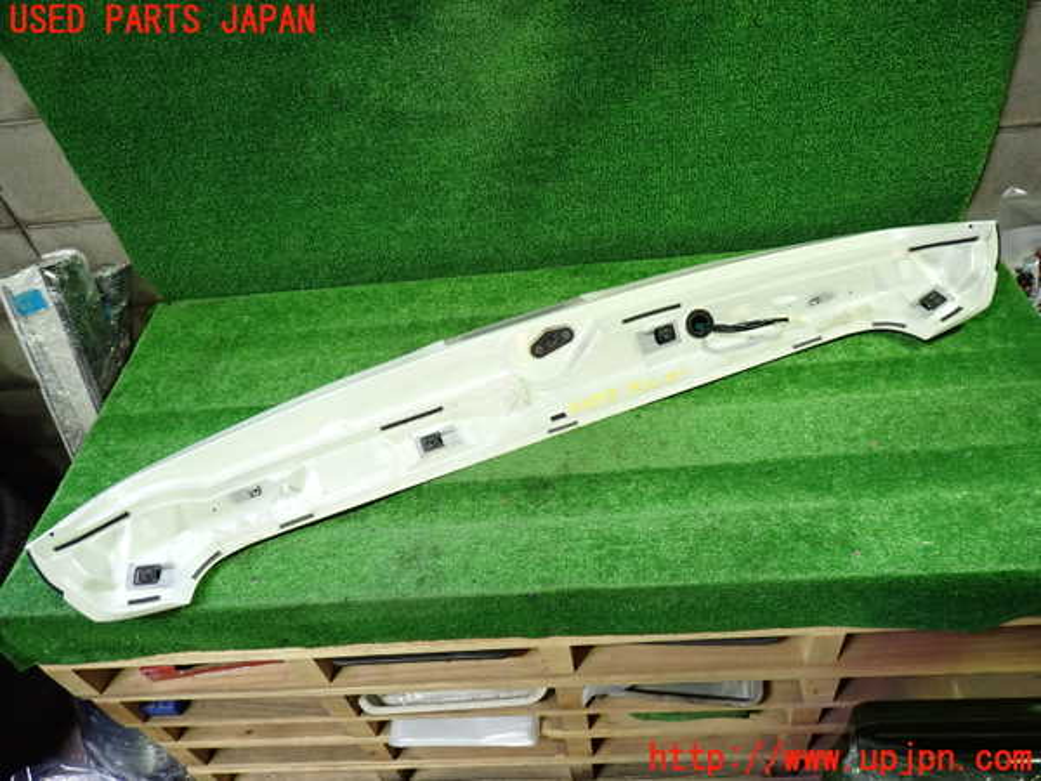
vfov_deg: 54.9
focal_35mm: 25
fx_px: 752
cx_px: 520
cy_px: 390
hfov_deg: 69.4
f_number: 2
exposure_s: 1/30
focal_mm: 4.5
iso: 250
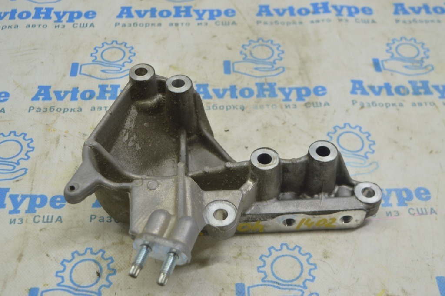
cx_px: 222
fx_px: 630
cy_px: 148
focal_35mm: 51
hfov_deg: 38.9
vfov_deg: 26.4
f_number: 5.6
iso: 400
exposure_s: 1/40
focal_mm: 34
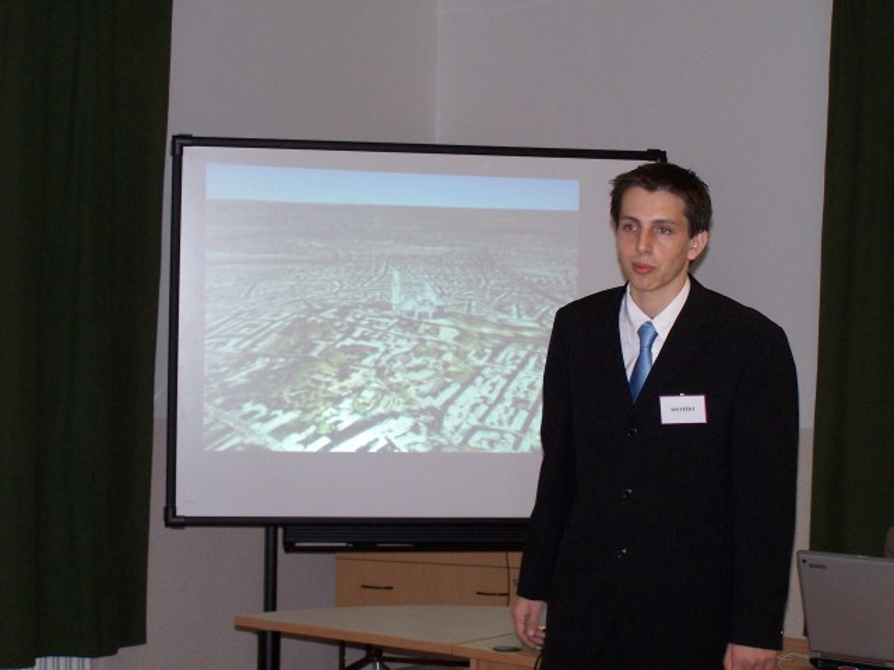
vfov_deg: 19.6
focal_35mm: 75
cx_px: 447
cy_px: 335
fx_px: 1937
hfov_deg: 26.0
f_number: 3.2
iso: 140
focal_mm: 12.4
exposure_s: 1/90
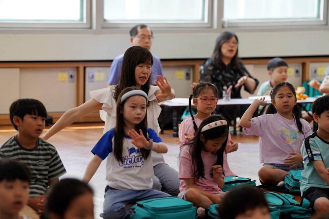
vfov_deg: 6.9
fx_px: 1828
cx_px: 164
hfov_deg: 10.3
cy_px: 110
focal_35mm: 200
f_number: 4
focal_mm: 200
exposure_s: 1/250
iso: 1000
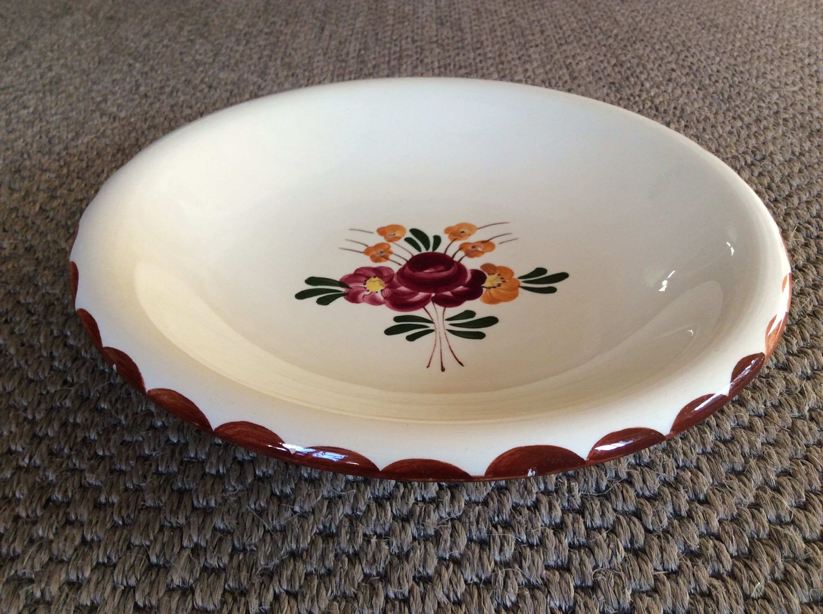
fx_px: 760
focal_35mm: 32
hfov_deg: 56.9
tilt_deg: -37.8
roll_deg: +0.5
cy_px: 307
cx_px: 412
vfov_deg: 44.1
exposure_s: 1/24
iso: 50
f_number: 2.4
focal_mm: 3.3
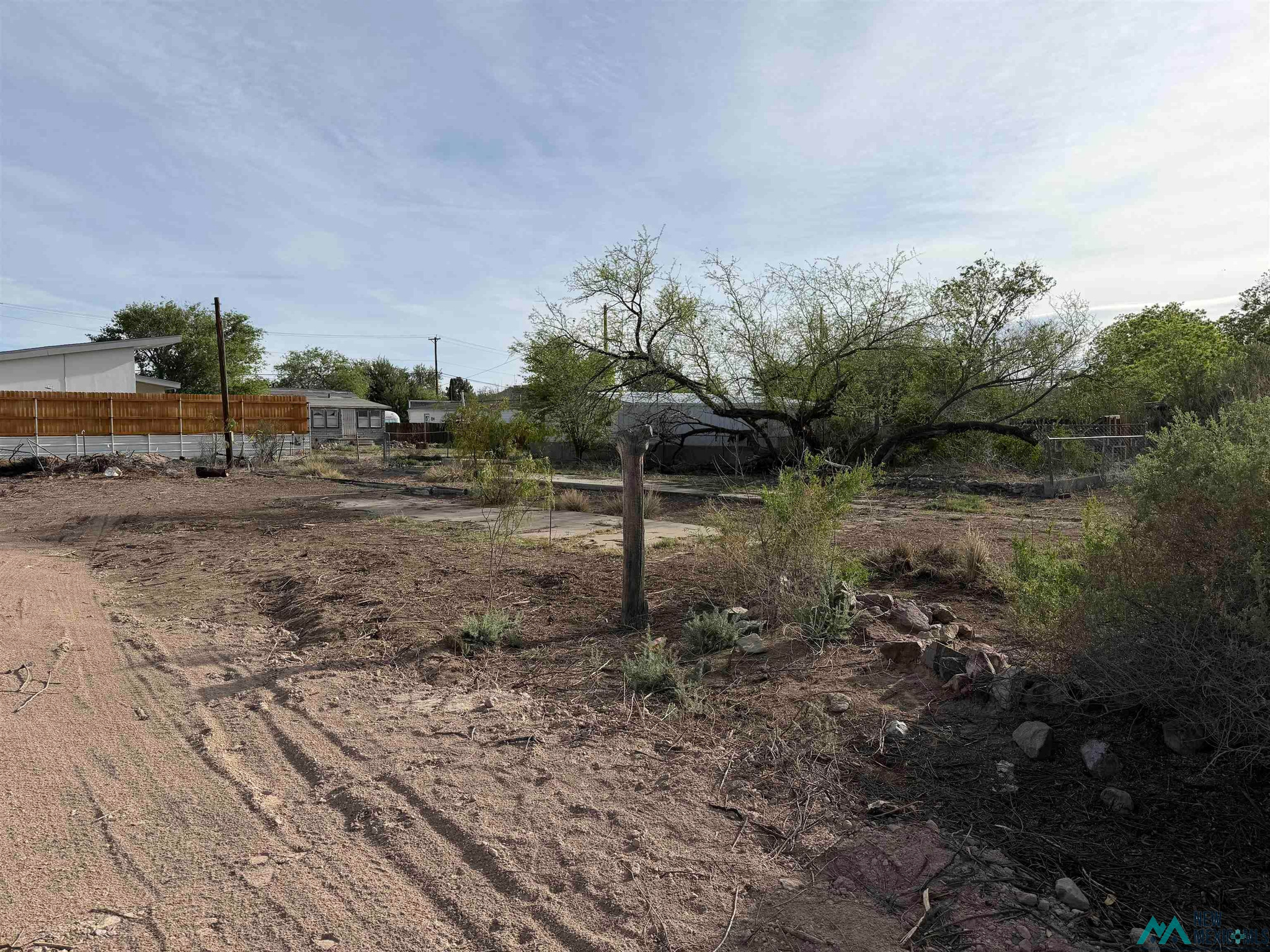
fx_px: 881
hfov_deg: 71.6
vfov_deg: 56.8
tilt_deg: -2.4
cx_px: 635
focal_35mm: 24
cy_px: 476
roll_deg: +0.5
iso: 80
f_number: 1.78
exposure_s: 1/7353
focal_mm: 6.76
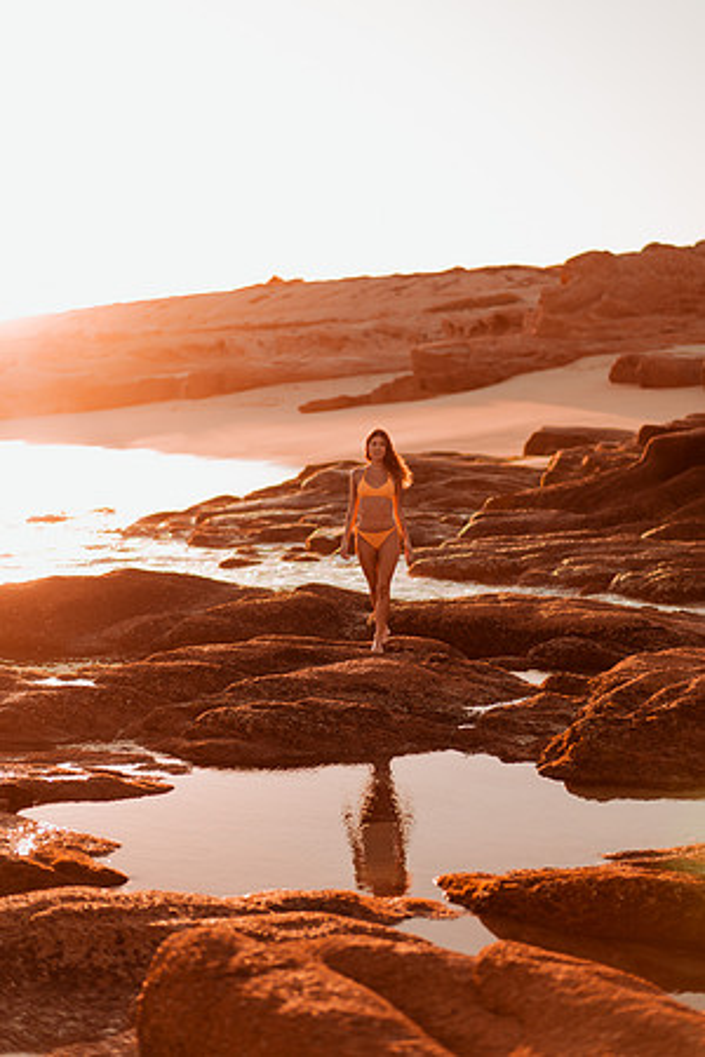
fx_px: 1704
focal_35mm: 58
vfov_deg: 34.5
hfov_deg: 23.4
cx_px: 352
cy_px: 528
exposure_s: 1/2000
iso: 50
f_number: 1.4
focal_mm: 58
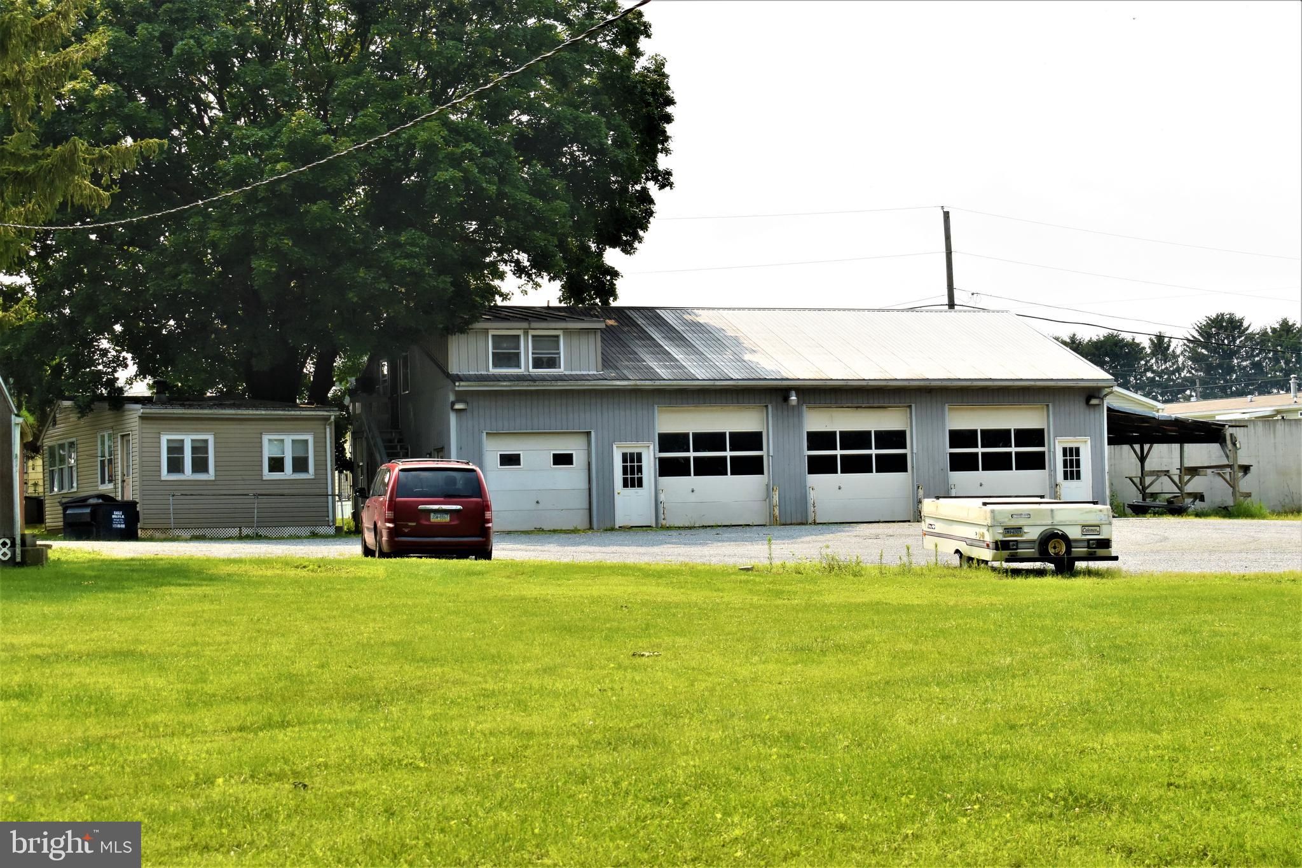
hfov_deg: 29.9
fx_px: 2441
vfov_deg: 20.2
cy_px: 434
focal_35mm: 68
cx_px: 651
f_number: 8
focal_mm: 45
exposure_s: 1/1250
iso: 640
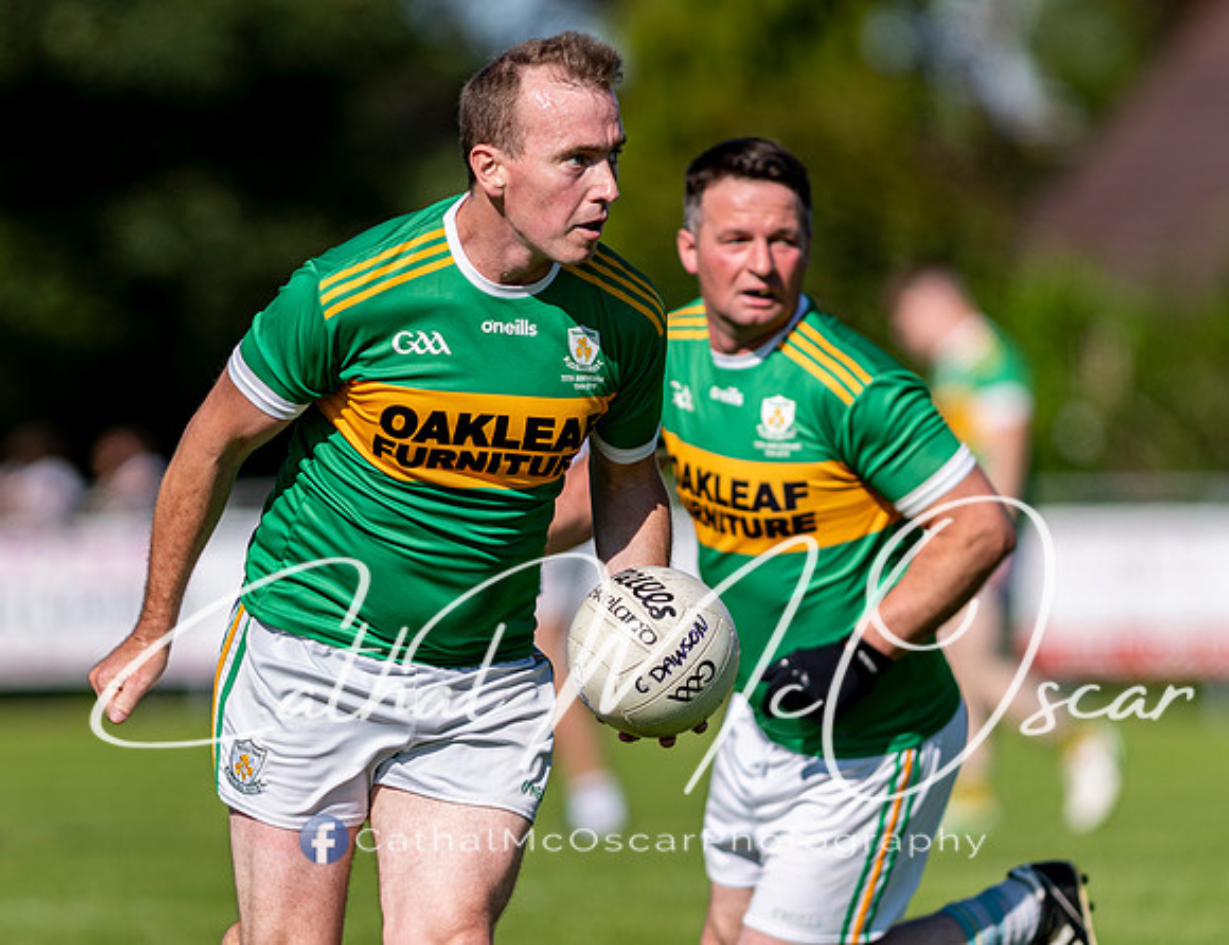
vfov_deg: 2.7
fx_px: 19852
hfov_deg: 3.5
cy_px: 465
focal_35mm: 554
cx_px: 448
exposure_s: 1/2500
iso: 100
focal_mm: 300
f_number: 2.8
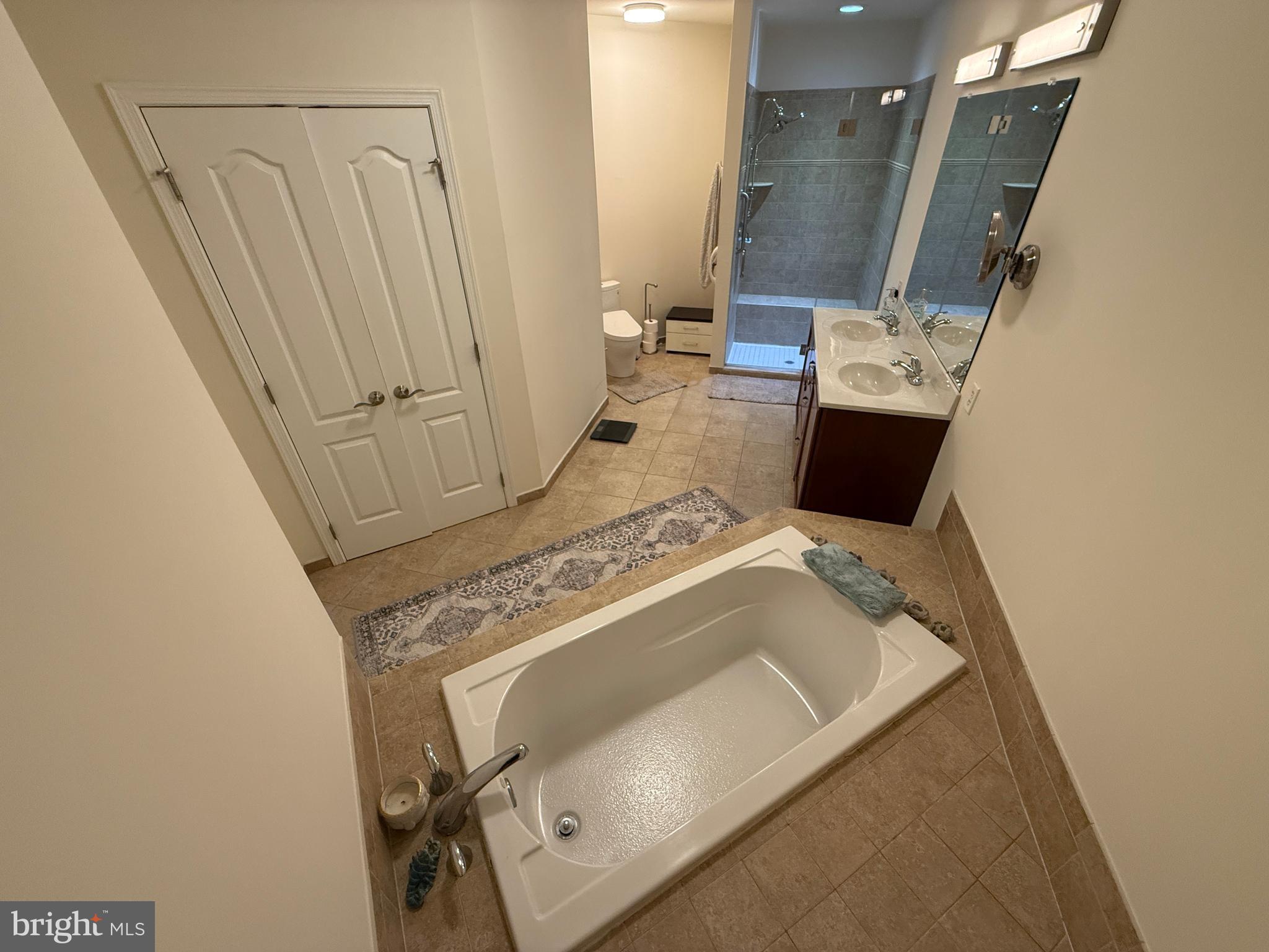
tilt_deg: -34.3
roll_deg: +1.6
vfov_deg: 85.7
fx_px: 513
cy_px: 476
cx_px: 634
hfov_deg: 102.1
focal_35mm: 14
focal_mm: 2.22
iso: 250
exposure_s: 1/60
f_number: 2.2
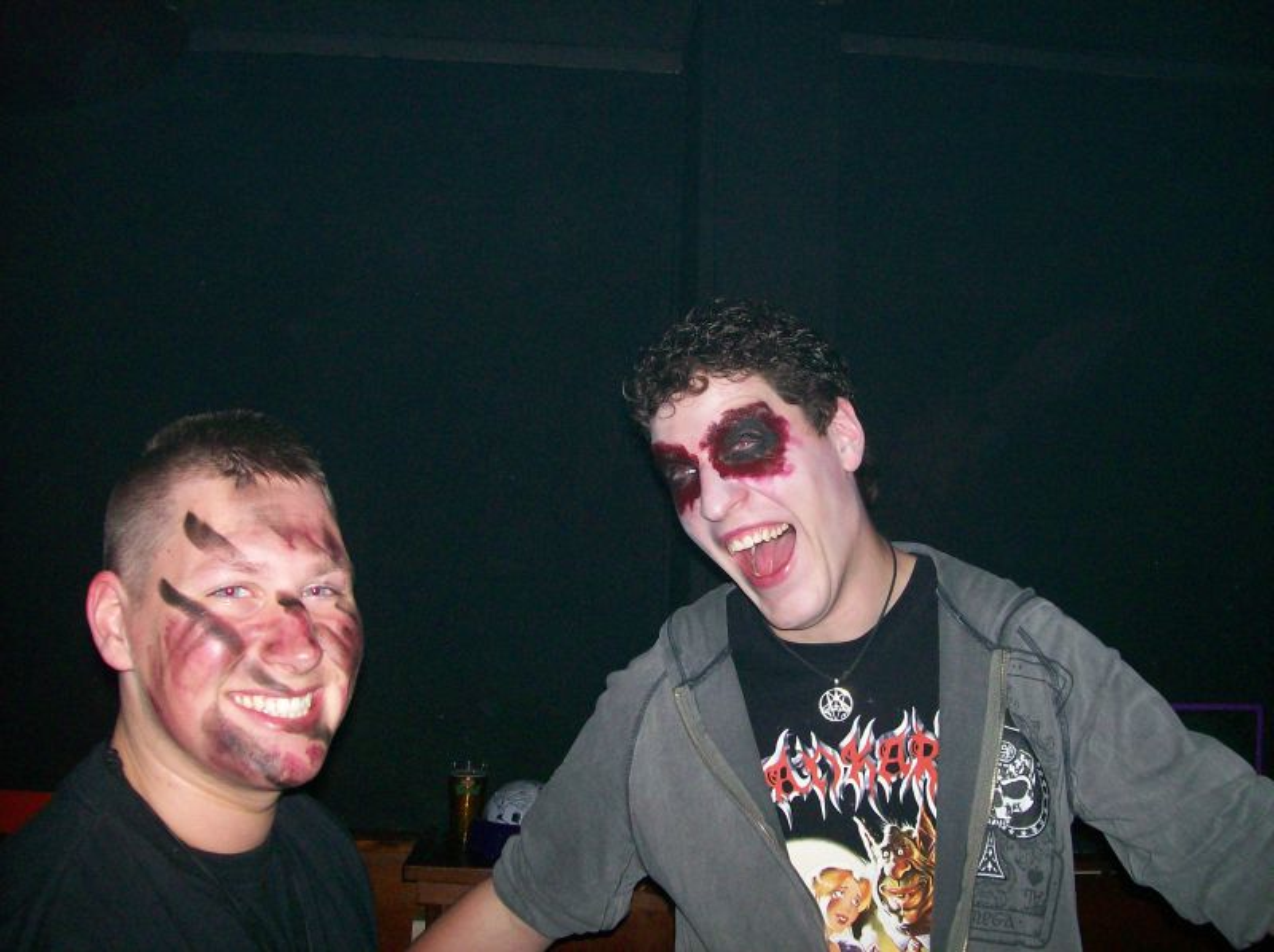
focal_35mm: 36
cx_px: 637
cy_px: 476
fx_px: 1323
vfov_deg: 39.6
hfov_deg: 51.4
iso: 140
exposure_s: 1/64
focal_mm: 6
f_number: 2.7
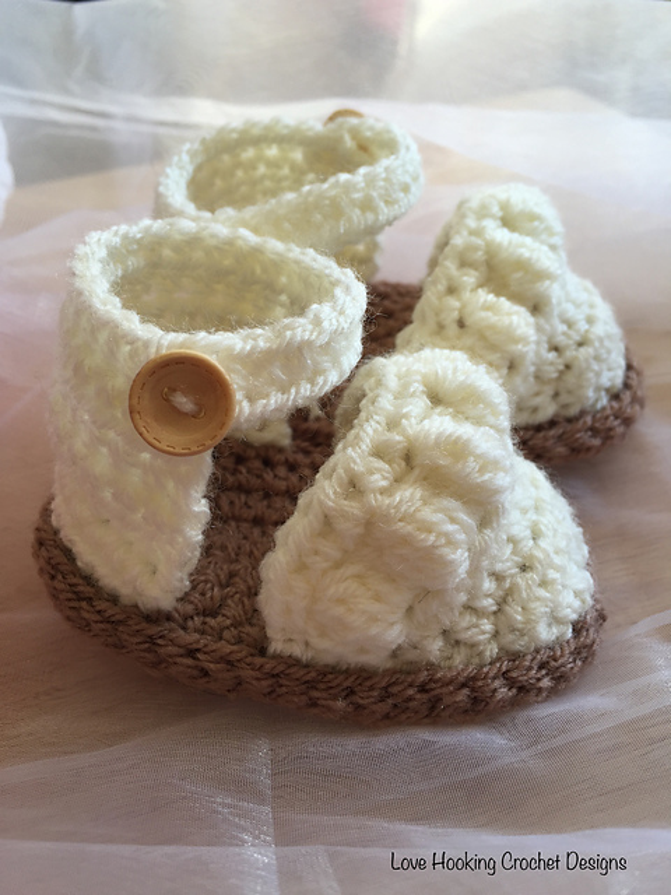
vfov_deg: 61.7
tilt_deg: -39.3
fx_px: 750
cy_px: 448
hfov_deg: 48.2
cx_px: 336
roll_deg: +5.5
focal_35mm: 29
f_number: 2.2
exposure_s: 1/100
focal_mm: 4.15
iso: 32
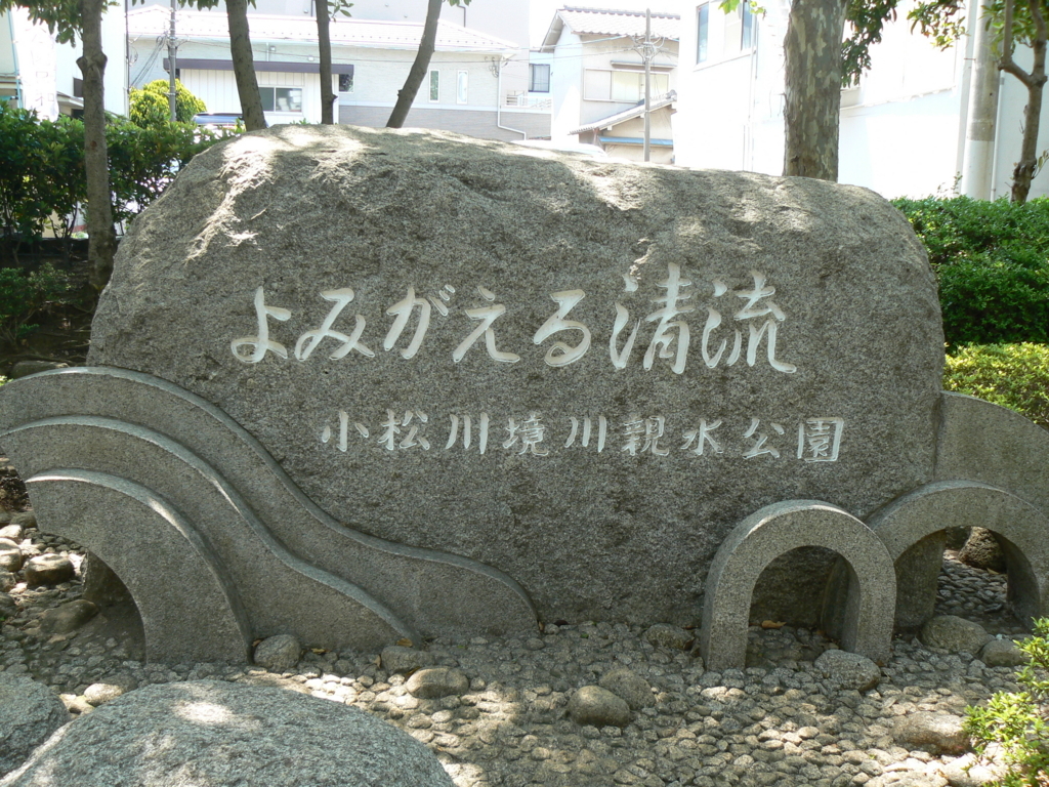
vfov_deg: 39.7
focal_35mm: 36
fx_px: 1091
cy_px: 394
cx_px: 524
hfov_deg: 51.4
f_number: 4
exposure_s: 1/100
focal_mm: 6
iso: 80
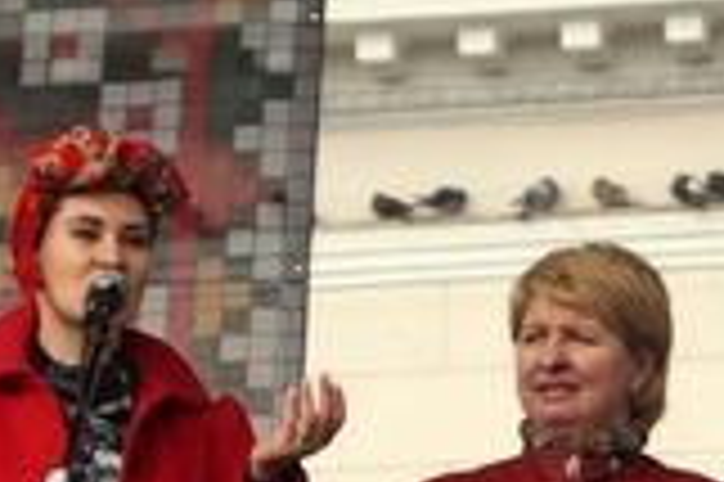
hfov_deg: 5.8
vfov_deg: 3.8
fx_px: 7196
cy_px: 457
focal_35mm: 358
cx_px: 513
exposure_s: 1/160
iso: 100
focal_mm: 55
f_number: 5.6
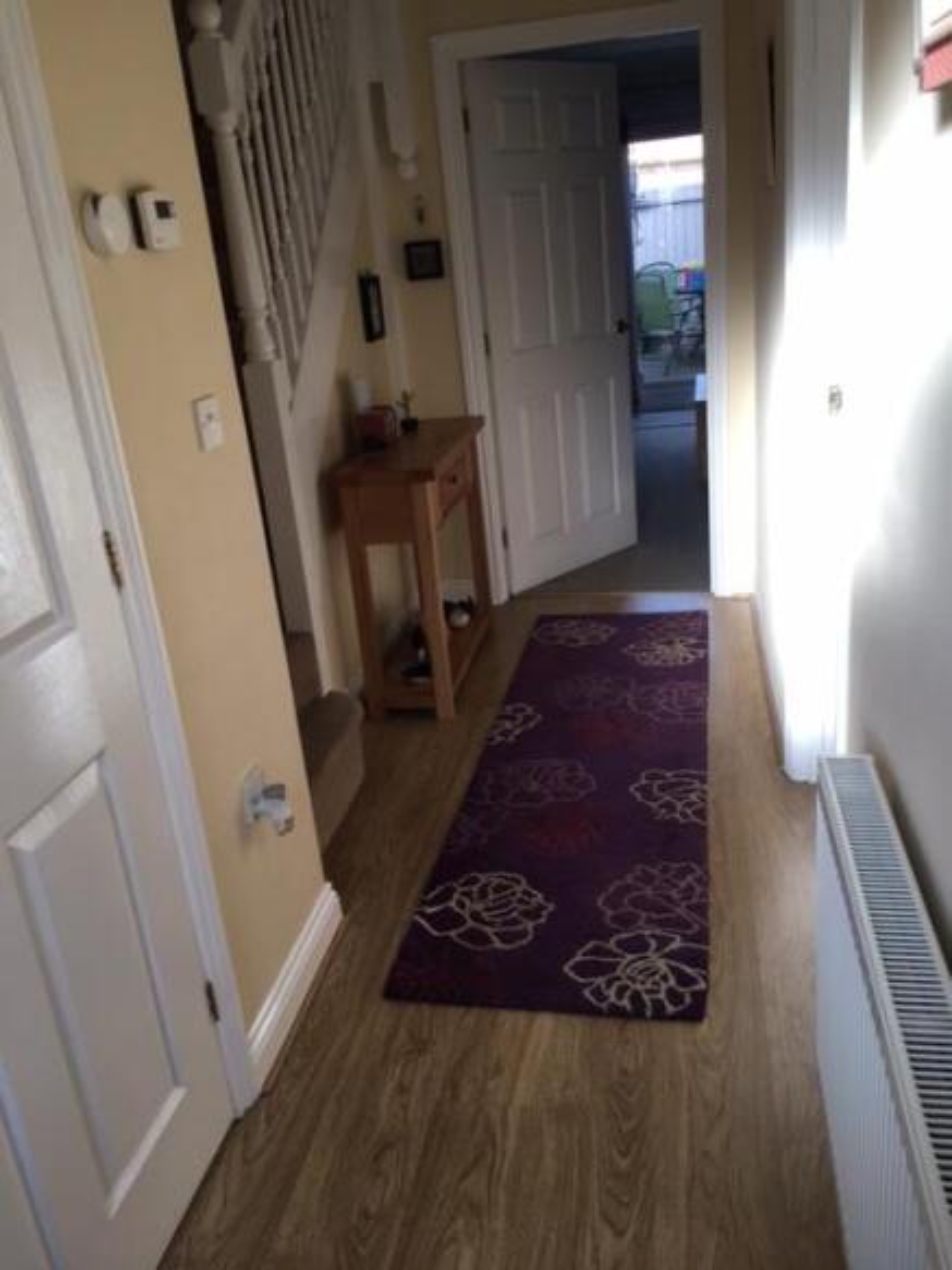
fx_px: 1064
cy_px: 635
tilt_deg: -21.8
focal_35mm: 29
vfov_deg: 61.7
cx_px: 476
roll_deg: +7.4
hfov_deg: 48.2
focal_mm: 4.15
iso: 40
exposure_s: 1/100
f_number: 2.2
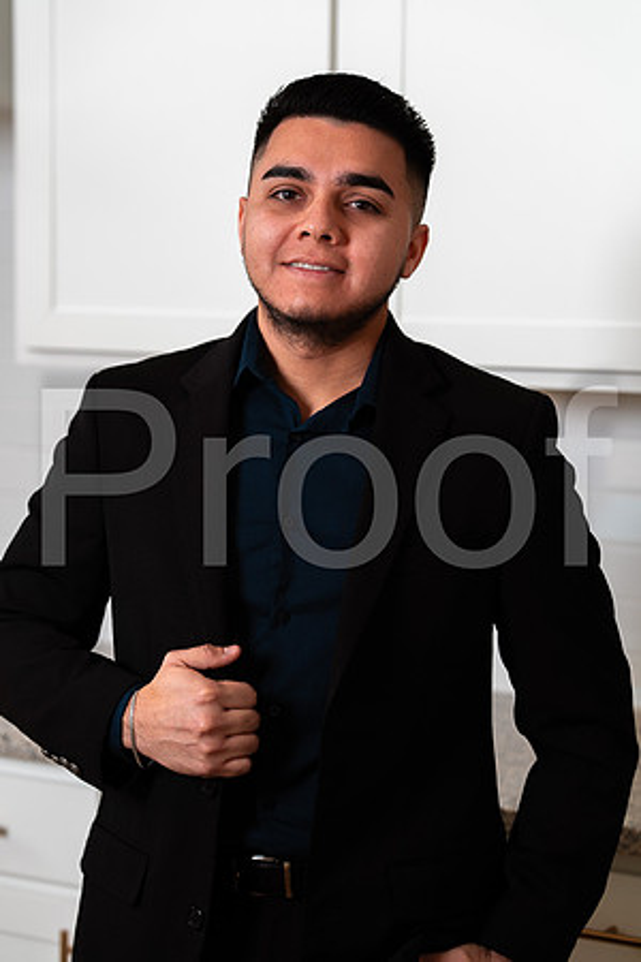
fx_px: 2270
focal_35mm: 85
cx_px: 320
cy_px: 481
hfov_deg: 16.1
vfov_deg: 23.9
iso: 50
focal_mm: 85
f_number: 3.2
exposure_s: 1/160
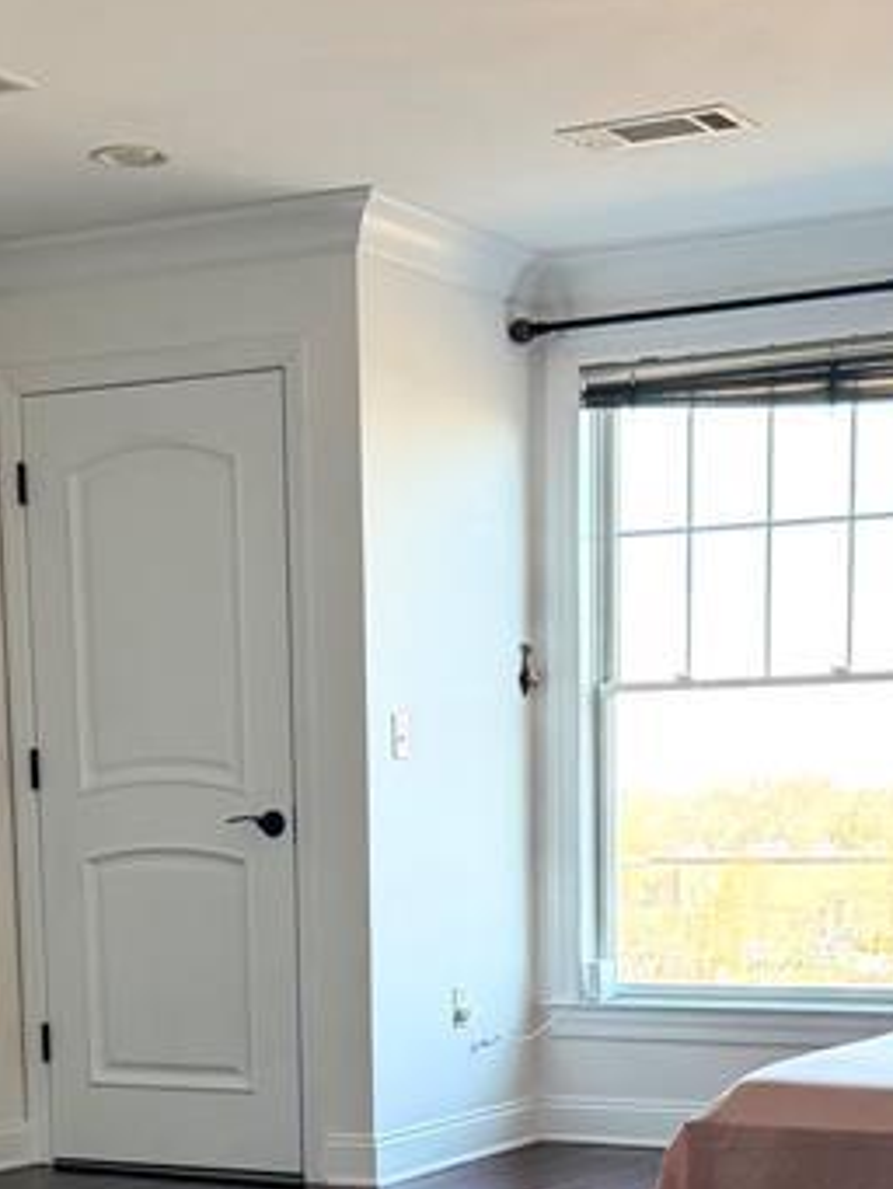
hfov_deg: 20.4
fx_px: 2475
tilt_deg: -6.8
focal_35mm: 72
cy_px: 1151
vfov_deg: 25.8
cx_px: 495
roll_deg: +1.0
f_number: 1.78
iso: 200
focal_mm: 6.76
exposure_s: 1/99
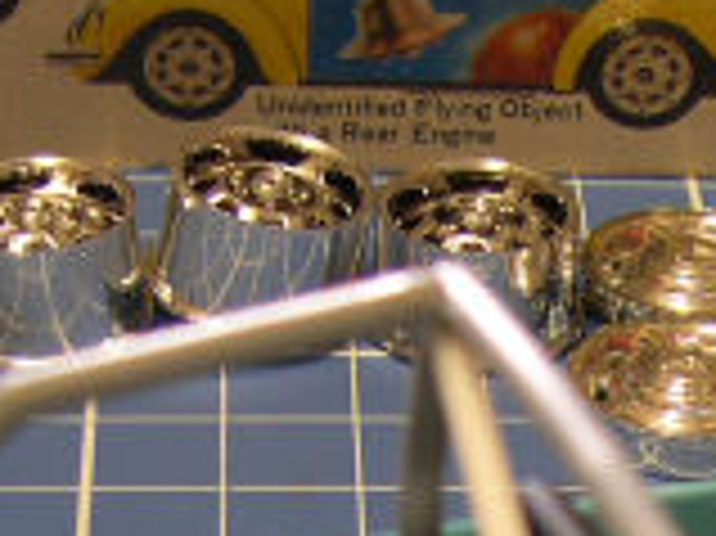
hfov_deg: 12.8
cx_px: 603
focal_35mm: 153
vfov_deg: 9.2
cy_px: 1022
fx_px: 3162
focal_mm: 8
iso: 100
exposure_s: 1/10.1
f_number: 2.8
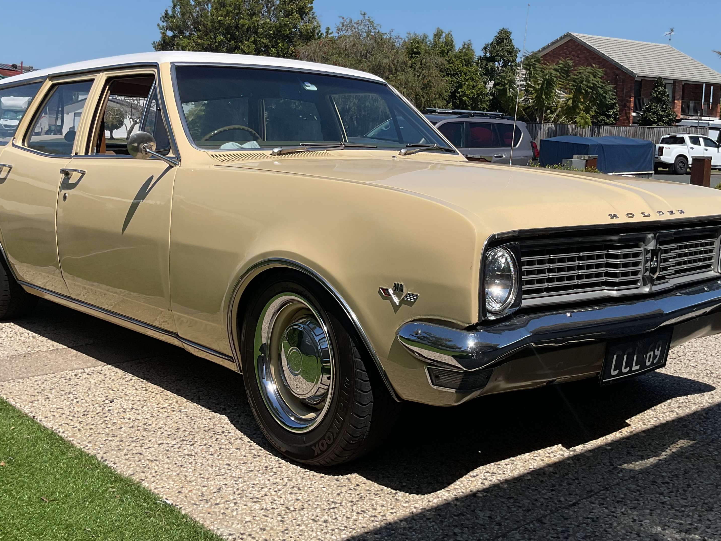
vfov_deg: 34.9
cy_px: 194
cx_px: 375
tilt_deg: -4.1
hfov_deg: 45.8
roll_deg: -1.2
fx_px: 854
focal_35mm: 41
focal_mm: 3
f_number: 1.8
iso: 16
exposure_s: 1/2801
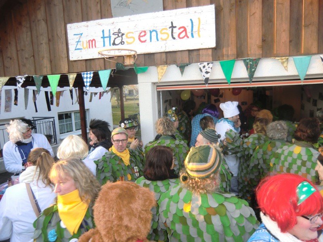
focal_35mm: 24
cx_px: 162
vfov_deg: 56.8
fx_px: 224
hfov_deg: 71.6
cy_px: 121
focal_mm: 4.3
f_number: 3.2
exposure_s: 1/60
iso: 125
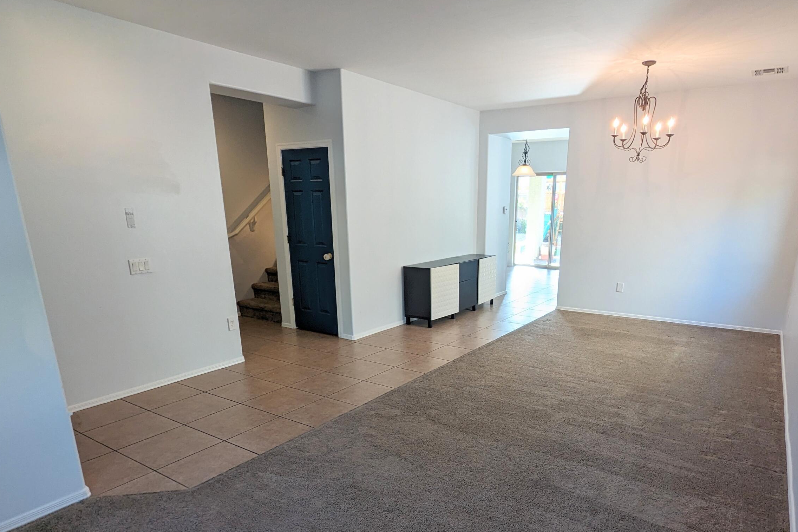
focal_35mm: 22
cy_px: 352
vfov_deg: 56.1
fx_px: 488
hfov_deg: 78.3
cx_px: 444
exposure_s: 1/60
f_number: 2.2
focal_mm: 2.35
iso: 63
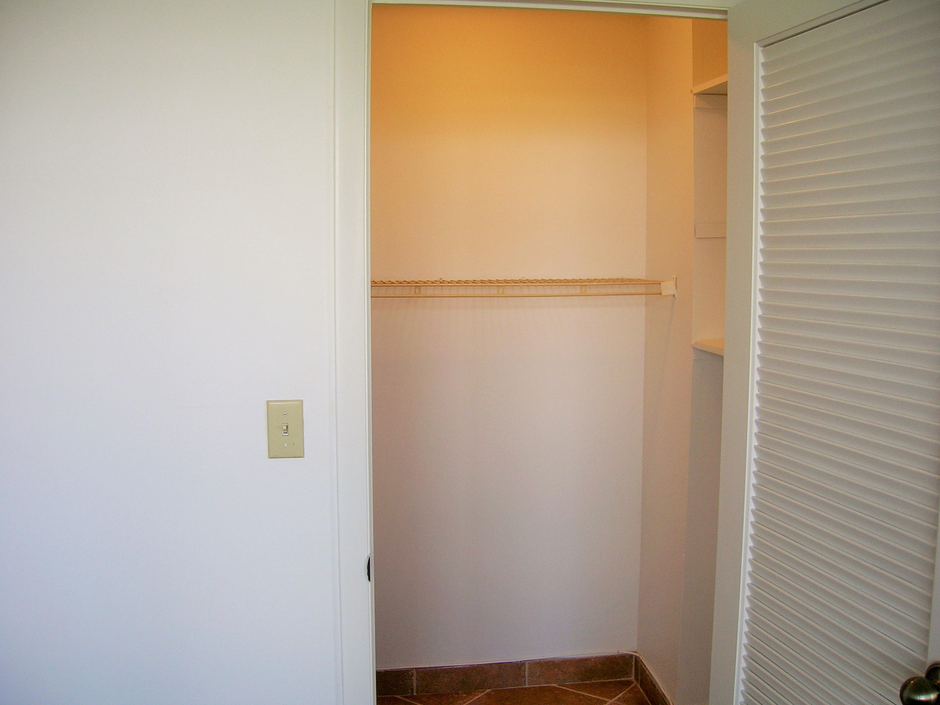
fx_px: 923
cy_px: 352
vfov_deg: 41.8
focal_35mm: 34
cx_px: 470
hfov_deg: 54.0
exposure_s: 1/40.5
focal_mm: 5.7
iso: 50
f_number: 2.9
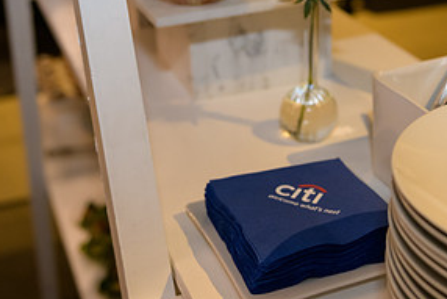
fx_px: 882
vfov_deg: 19.0
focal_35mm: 71
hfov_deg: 28.4
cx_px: 269
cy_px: 45
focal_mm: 35
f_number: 3.2
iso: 1600
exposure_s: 1/125
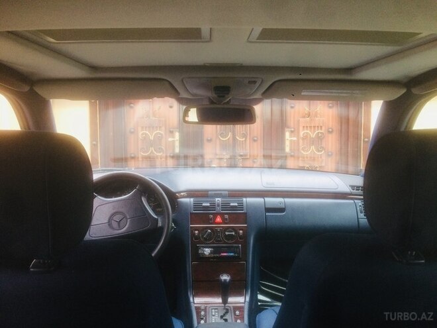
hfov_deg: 61.7
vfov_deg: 48.2
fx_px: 366
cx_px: 218
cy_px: 164
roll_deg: -1.0
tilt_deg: -3.4
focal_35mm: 29
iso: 64
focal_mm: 4.15
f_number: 2.2
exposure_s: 1/33
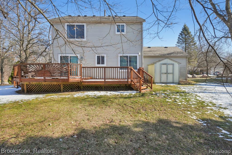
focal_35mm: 20
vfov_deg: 63.2
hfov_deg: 85.4
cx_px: 116
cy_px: 78
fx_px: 126
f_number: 8
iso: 100
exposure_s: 1/200
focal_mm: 13
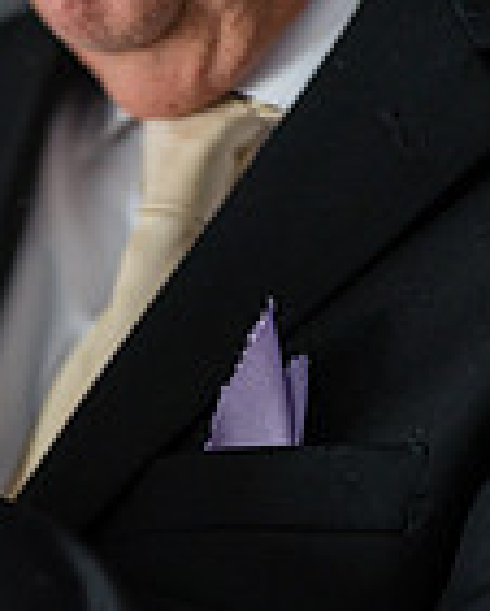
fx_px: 4618
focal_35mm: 255
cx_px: 147
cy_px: 776
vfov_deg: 7.5
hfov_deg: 6.1
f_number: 1.4
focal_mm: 85
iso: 200
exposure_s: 1/400
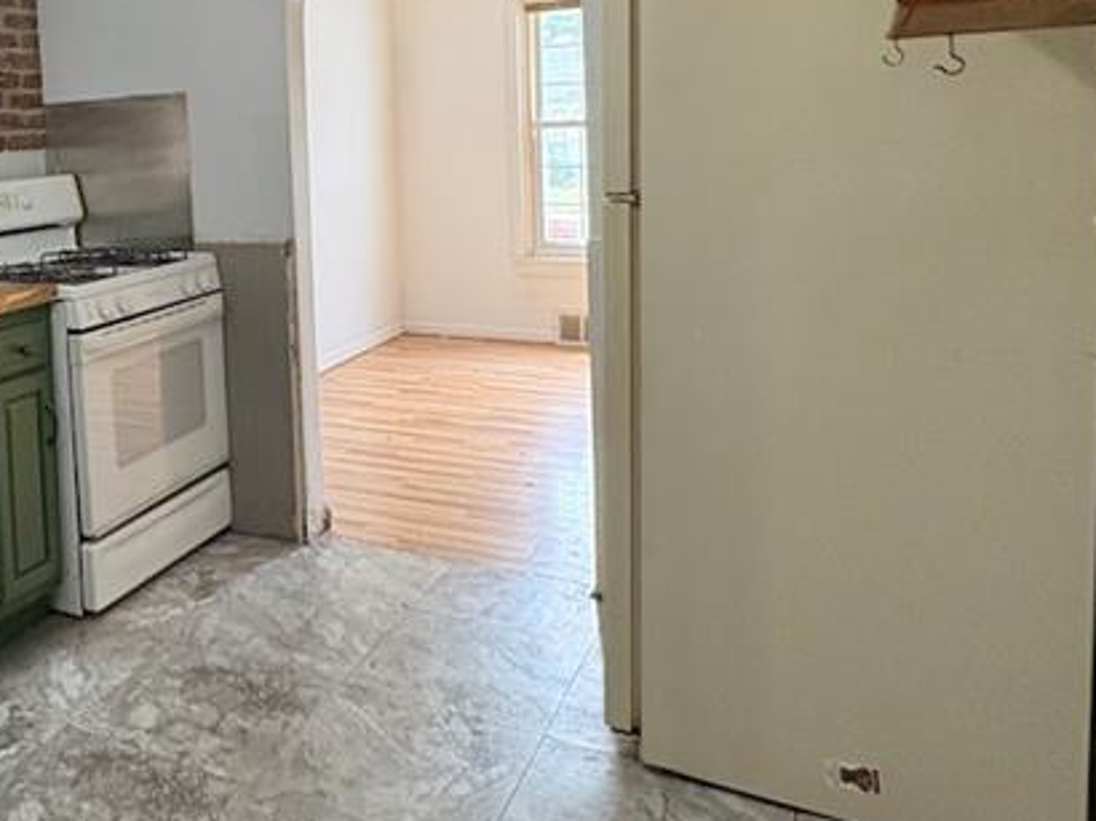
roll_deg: +4.2
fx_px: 1108
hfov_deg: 47.8
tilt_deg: -2.5
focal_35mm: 35
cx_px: 131
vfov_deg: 39.5
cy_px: 195
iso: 200
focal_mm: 2.22
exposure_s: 1/120
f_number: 2.2
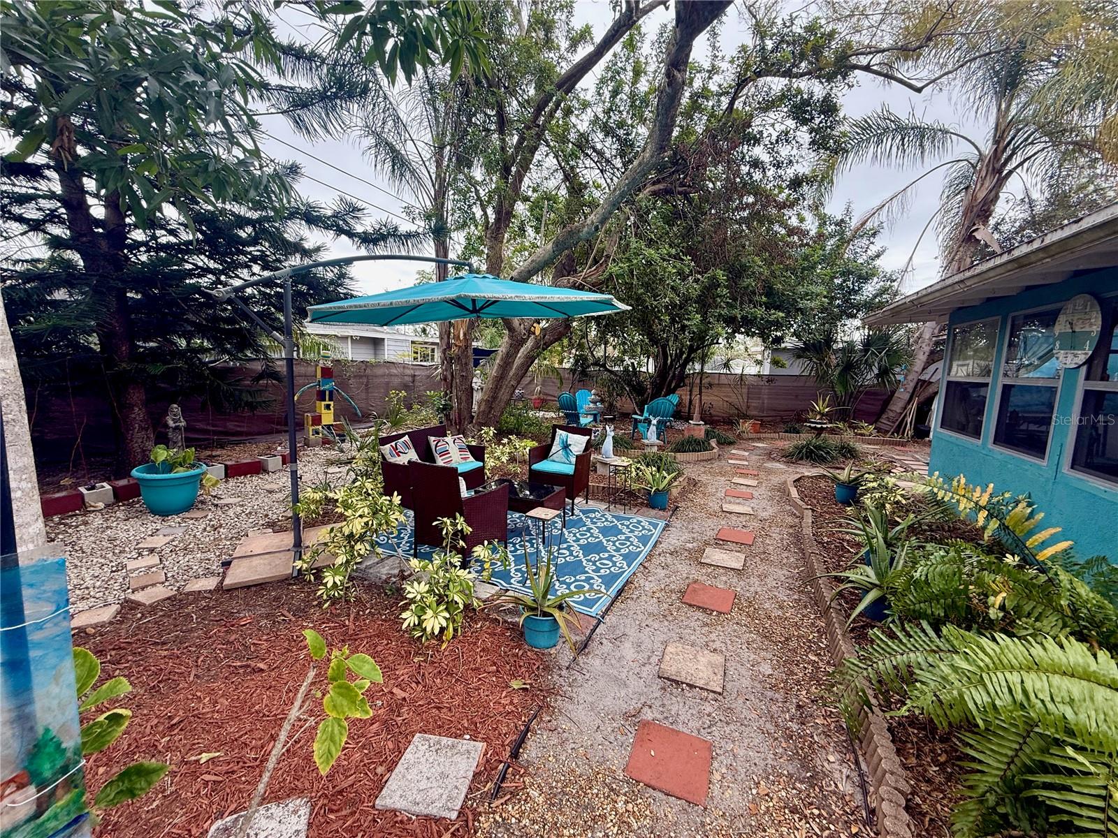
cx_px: 559
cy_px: 419
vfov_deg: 85.7
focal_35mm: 14
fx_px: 452
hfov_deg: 102.1
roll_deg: -1.1
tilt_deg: -7.2
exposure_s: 1/159
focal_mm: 2.22
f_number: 2.2
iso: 64
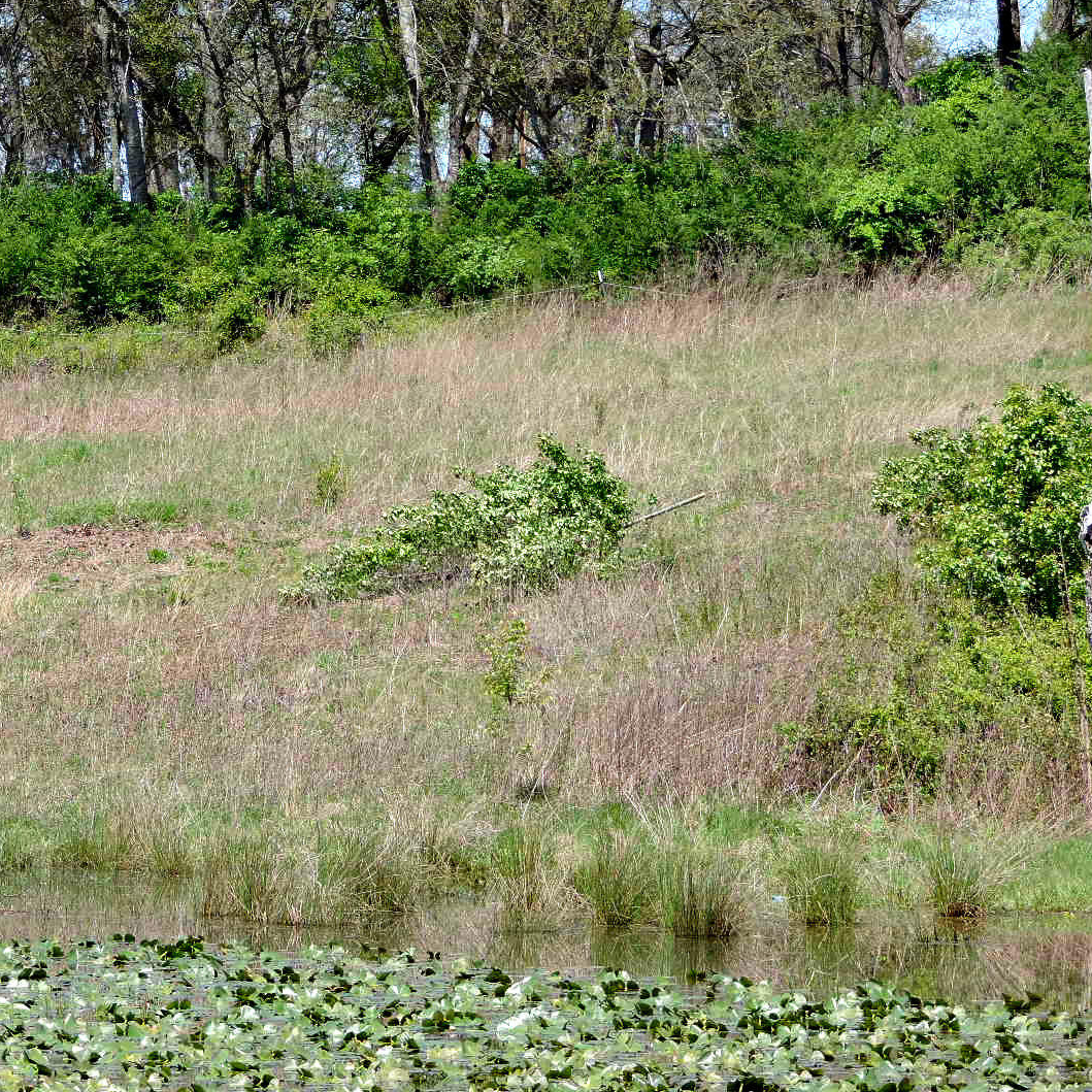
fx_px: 7388
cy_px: 523
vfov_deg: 8.5
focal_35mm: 207
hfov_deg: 8.4
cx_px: 277
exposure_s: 1/250
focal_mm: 27.6
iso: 80
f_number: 4.4
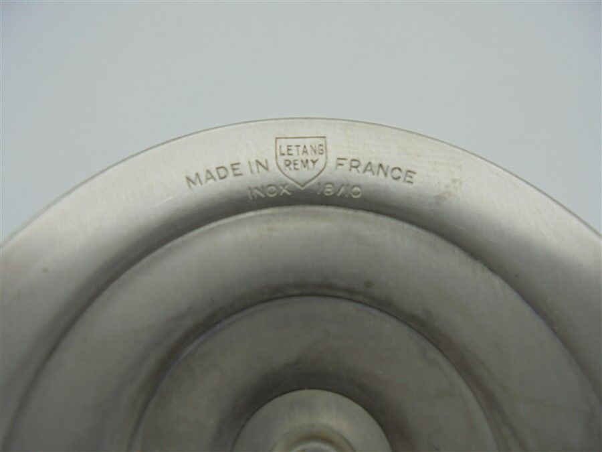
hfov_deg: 67.3
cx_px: 301
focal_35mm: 26
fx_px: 452
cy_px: 226
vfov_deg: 53.1
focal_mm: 4.6
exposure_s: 1/80
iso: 100
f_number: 3.5
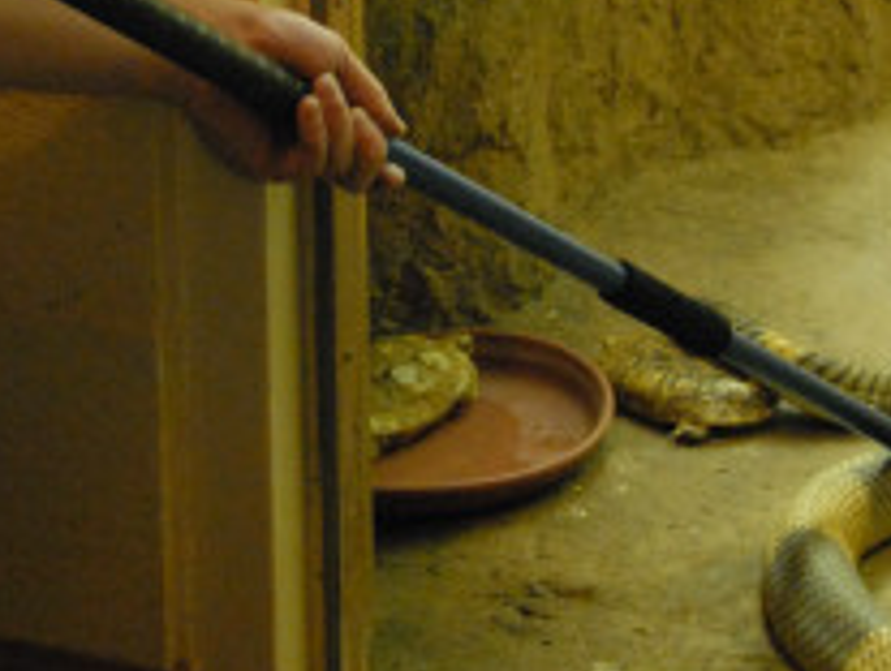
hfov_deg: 16.8
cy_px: -288
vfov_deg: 12.2
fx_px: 3017
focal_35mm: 117
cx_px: 396
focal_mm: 28
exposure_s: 1/45
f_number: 3.5
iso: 1600
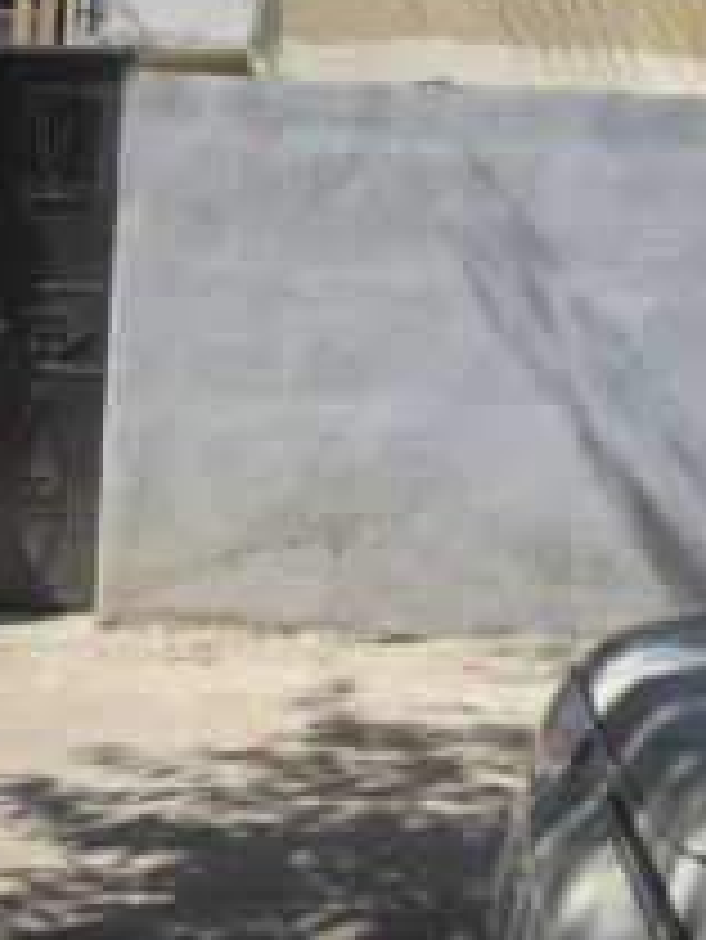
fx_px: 1195
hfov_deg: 32.8
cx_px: 418
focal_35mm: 44
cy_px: 189
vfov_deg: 41.1
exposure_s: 1/7944
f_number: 1.7
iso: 80
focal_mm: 6.3
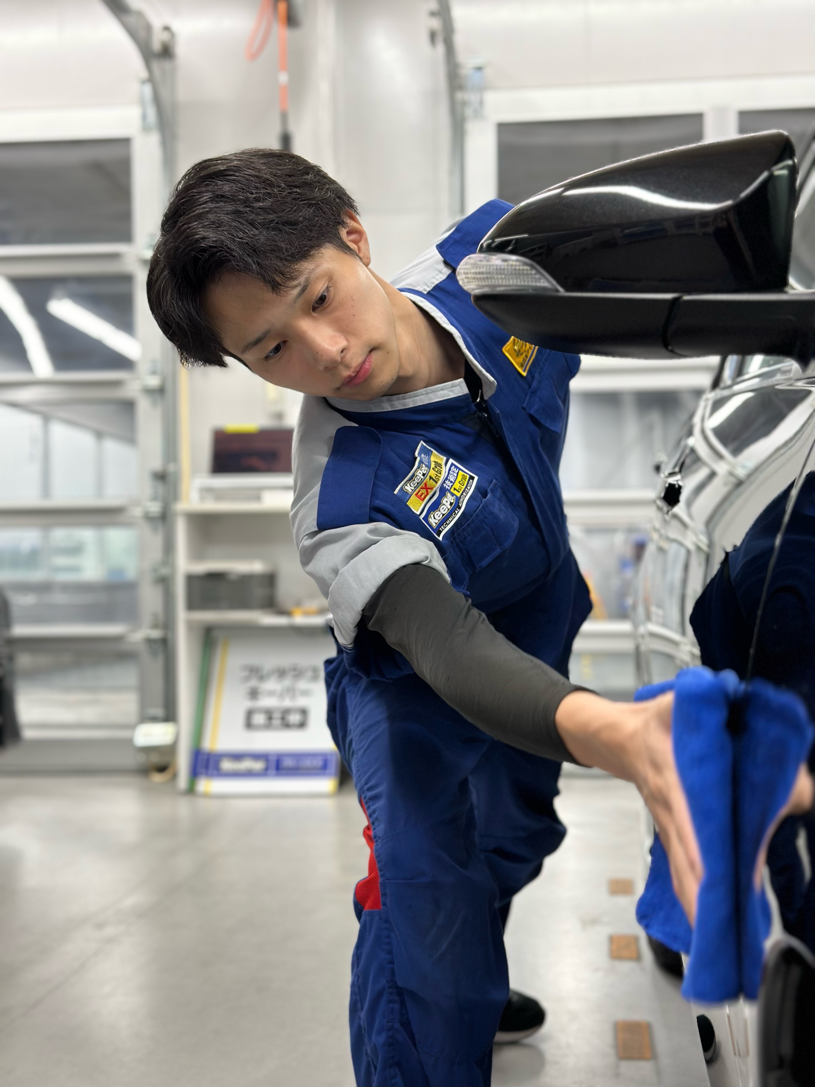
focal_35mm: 48
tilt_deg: +1.0
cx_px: 408
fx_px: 1507
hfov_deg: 30.3
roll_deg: +0.3
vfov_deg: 39.7
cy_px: 544
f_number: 1.78
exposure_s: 1/100
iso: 100
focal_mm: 6.86
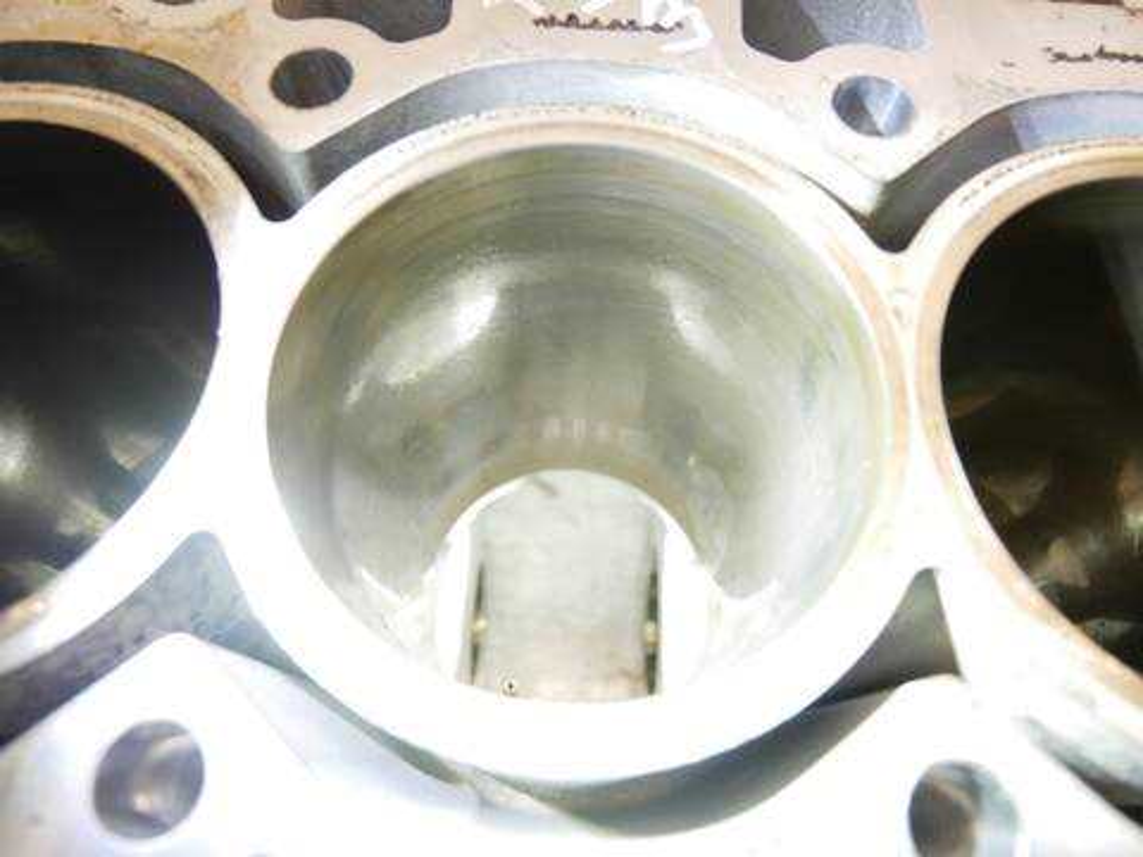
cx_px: 572
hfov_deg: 71.6
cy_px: 428
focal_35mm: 24
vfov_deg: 56.8
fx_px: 792
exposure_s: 1/60
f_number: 3.5
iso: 500
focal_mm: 12
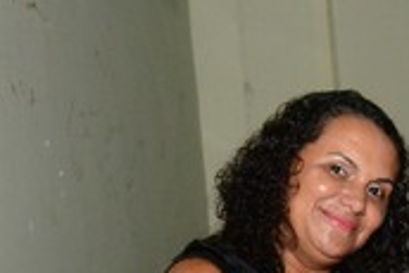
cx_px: 402
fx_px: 1251
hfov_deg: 18.1
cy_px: 344
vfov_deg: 12.1
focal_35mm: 110
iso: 3200
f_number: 6.3
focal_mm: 28
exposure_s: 1/80
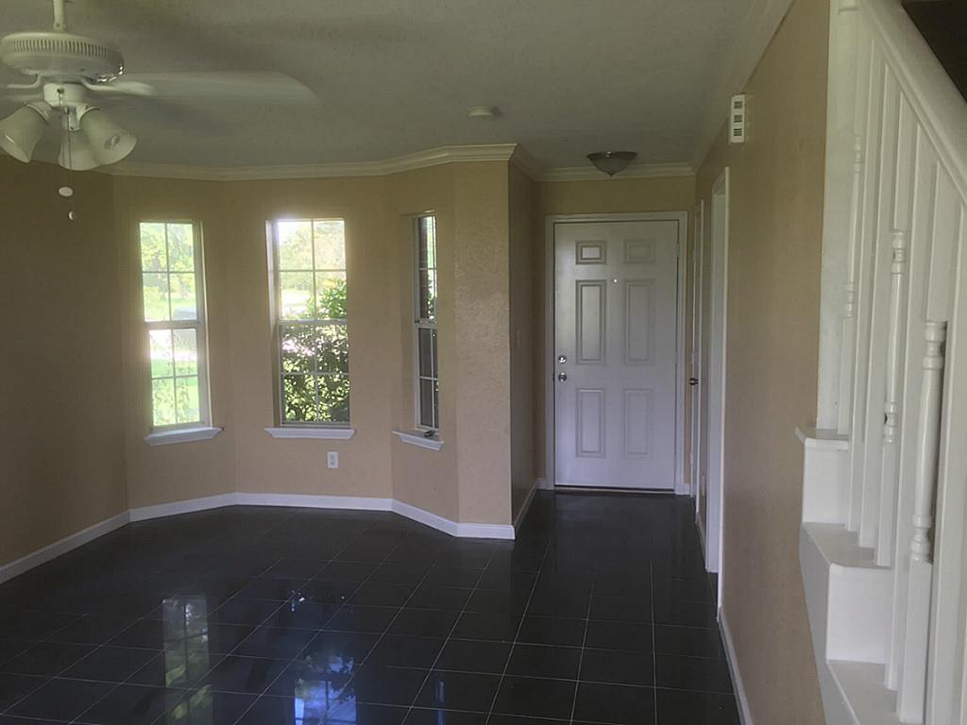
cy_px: 362
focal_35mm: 29
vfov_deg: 48.2
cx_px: 484
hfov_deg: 61.7
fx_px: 810
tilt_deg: -5.5
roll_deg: +0.2
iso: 32
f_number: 2.2
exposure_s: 1/40
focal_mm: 4.15
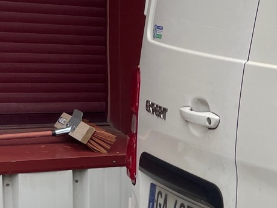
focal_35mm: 102
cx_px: 492
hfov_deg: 16.3
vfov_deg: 14.4
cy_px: 187
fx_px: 816
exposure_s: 1/424
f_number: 1.6
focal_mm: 4.2
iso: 32
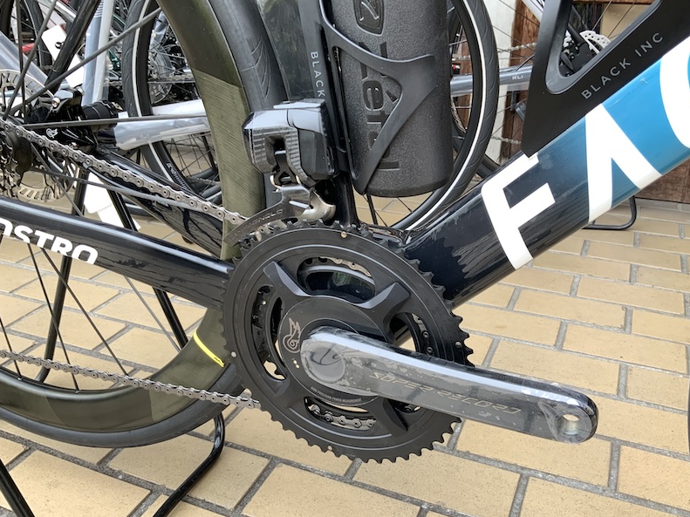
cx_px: 361
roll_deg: -0.8
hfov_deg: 55.3
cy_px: 248
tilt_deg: -24.3
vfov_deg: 42.9
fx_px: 658
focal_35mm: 33
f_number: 1.8
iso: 16
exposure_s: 1/104
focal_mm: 3
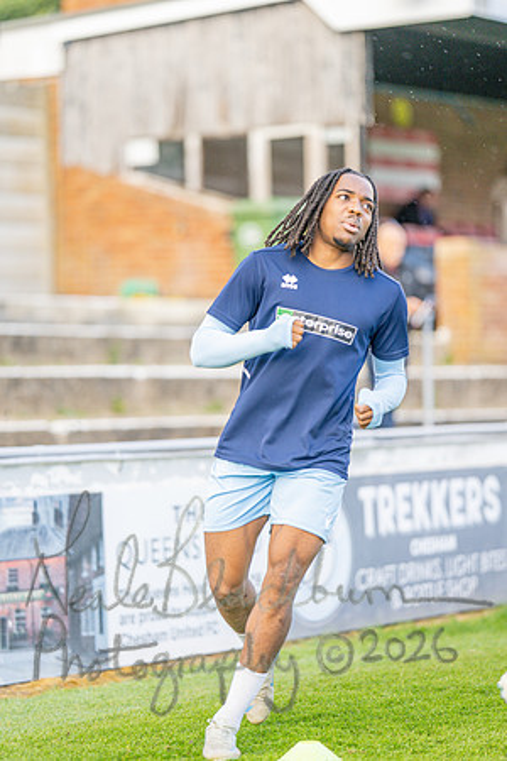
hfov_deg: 10.2
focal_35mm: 135
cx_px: 254
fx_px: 2852
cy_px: 380
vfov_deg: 15.2
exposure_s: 1/2000
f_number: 1.8
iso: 500
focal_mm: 135
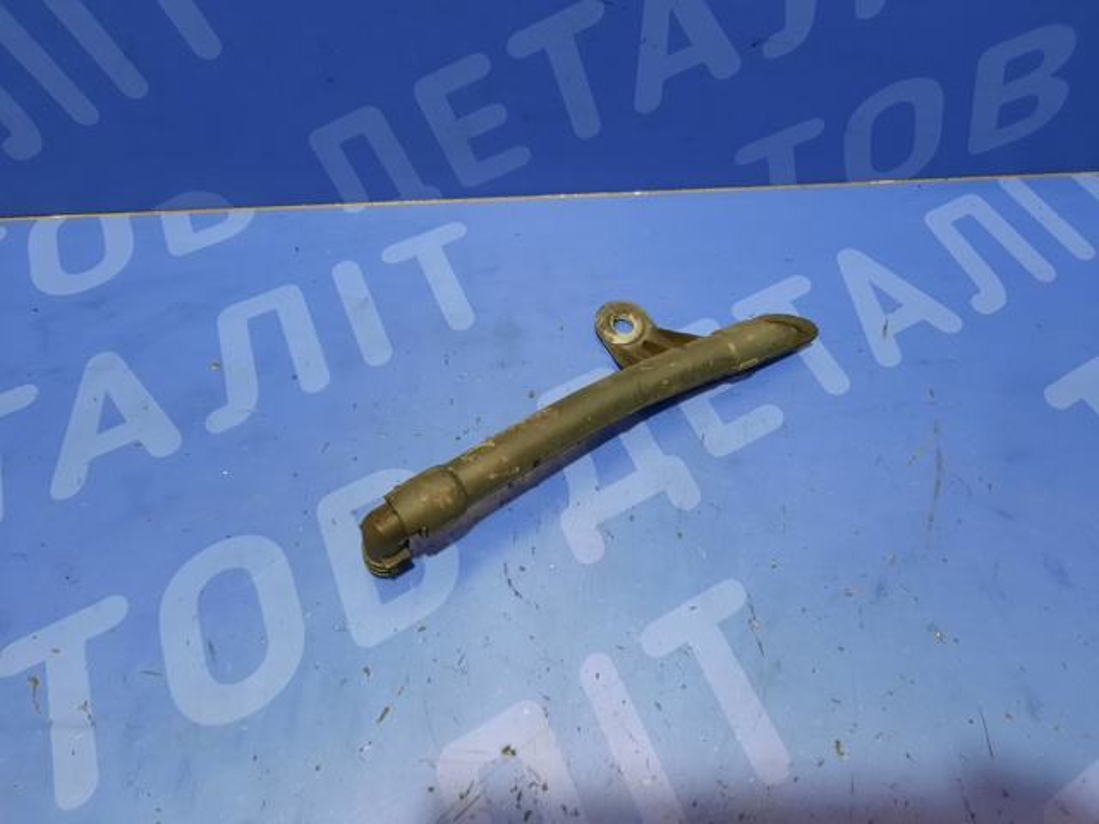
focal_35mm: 25
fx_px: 794
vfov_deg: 54.9
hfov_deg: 69.4
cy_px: 412
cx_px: 550
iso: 320
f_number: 2
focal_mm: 4.6
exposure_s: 1/24
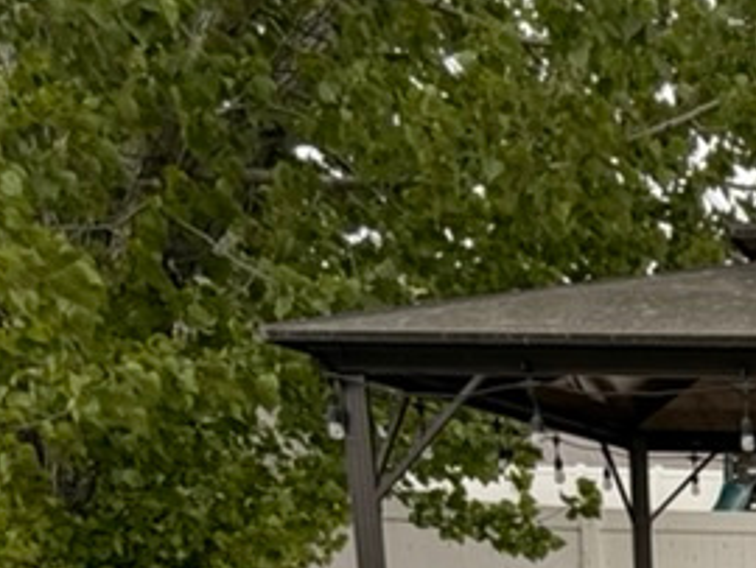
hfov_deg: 29.1
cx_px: 991
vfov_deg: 23.3
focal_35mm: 53
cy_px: 797
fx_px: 1159
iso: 64
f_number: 2.2
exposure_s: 1/502
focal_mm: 2.22
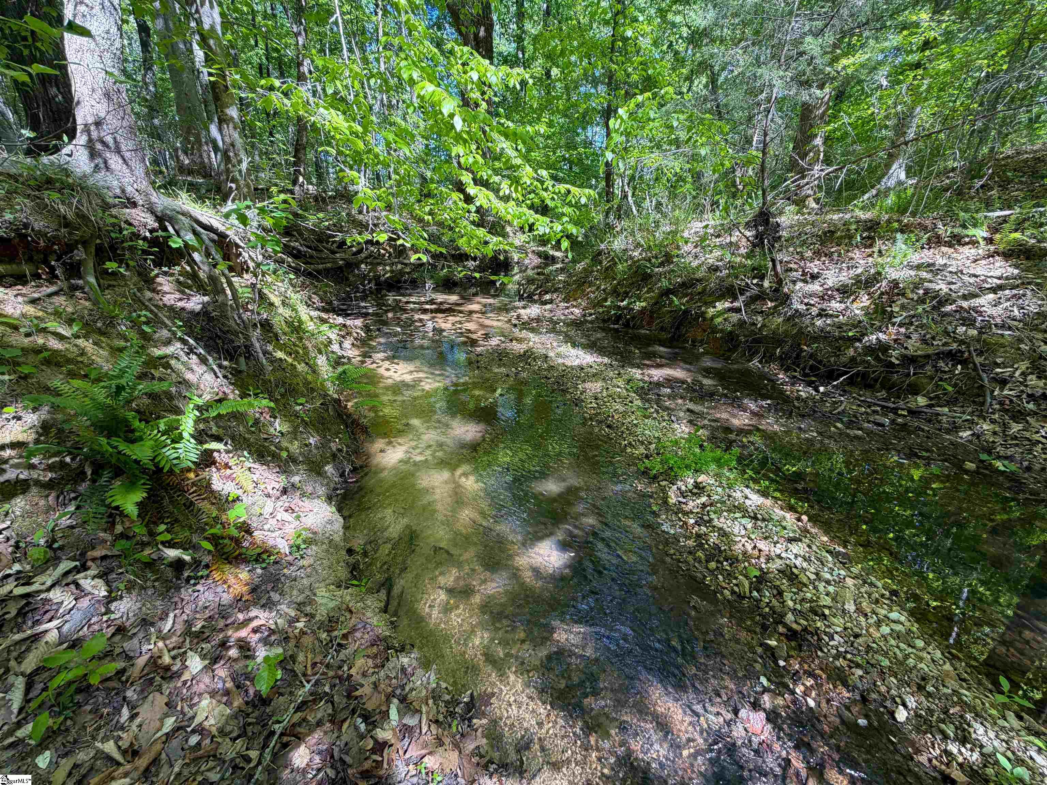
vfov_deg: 85.7
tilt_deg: -21.8
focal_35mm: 14
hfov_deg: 102.1
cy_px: 392
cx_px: 524
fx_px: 423
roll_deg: -0.6
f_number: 2.2
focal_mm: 2.22
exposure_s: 1/121
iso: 64
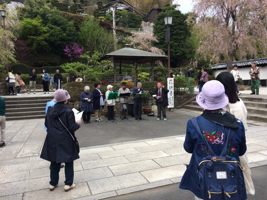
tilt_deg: -7.0
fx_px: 224
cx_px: 134
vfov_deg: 48.2
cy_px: 100
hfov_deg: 61.7
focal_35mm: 29
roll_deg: +1.7
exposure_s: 1/855
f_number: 2.2
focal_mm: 4.15
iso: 32
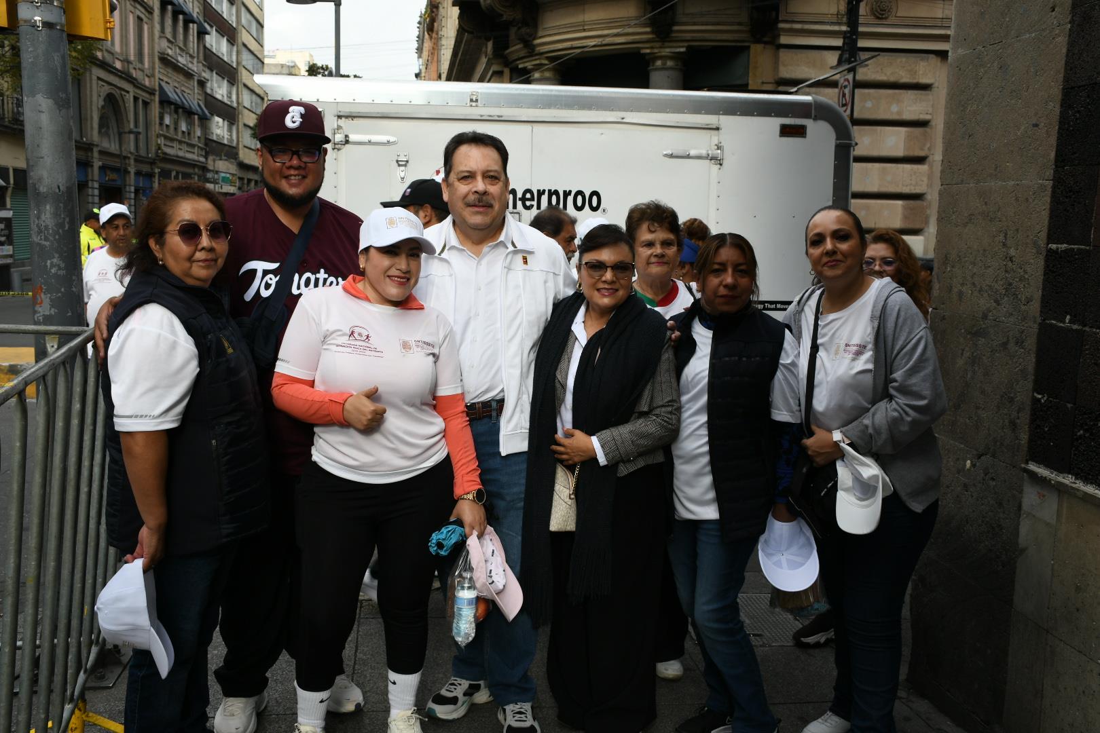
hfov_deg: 55.8
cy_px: 366
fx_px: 1039
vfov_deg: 38.9
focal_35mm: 34
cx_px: 550
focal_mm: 23
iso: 160
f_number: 9
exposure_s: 1/100
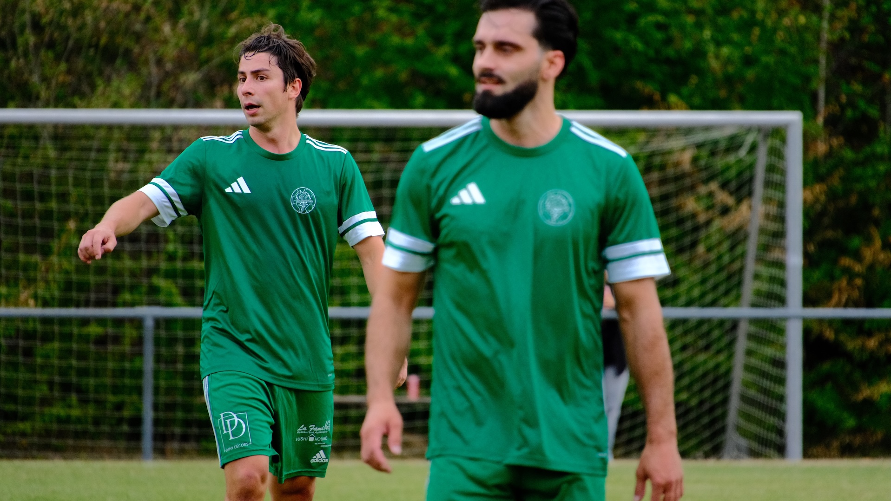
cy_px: 215
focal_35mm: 472
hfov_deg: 4.6
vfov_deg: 2.6
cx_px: 446
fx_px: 11153
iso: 2500
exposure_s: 1/500
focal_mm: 300
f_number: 6.7
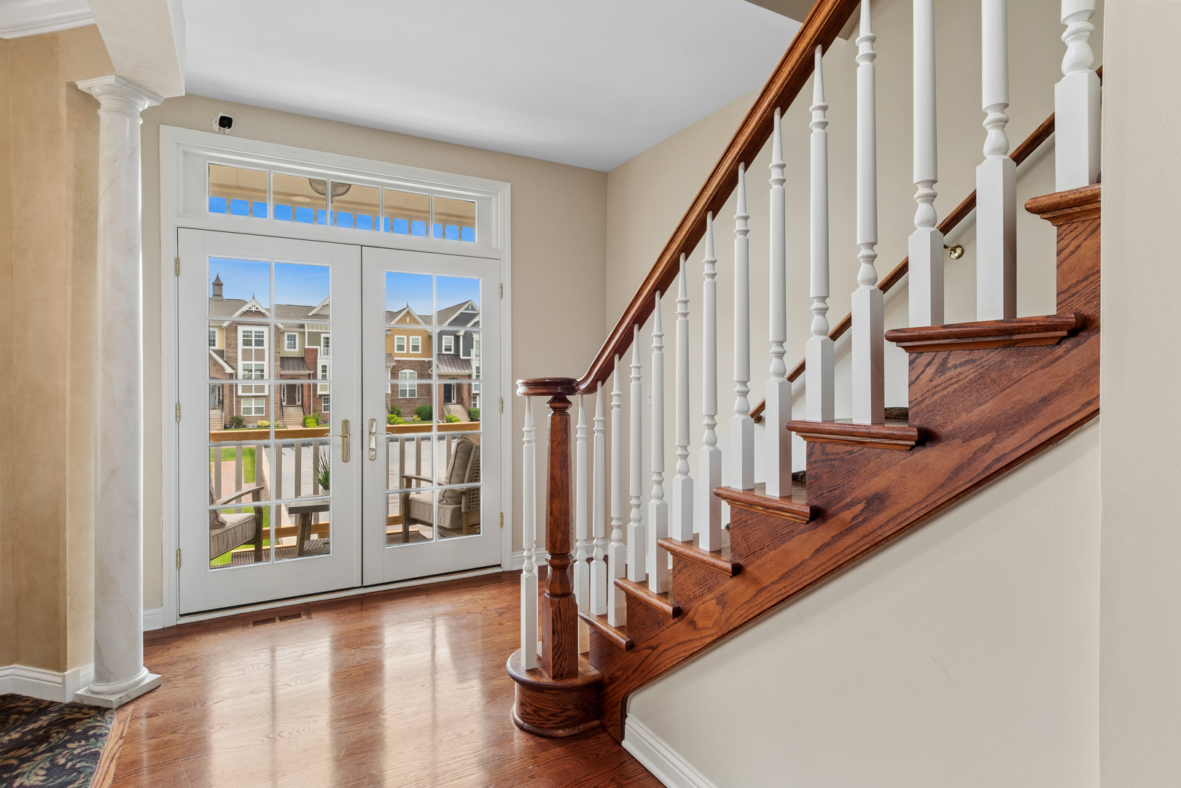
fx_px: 590
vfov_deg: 67.4
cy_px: 394
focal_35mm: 18
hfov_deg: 90.0
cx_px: 590
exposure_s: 1/13
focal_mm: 12
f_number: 8
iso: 250
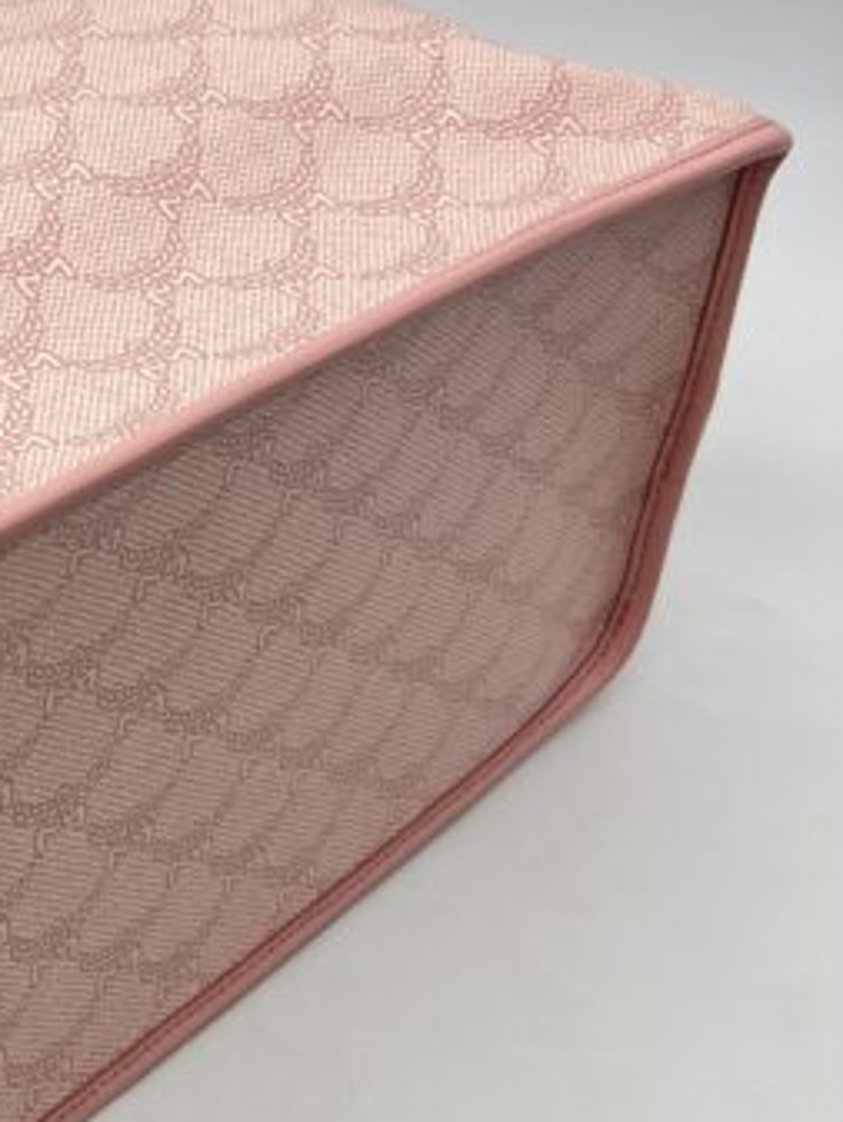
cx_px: -420
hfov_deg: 16.9
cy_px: 493
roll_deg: -3.1
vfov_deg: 24.7
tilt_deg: -35.2
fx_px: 2564
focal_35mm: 79
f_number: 1.5
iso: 40
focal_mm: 5.7
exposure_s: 1/181
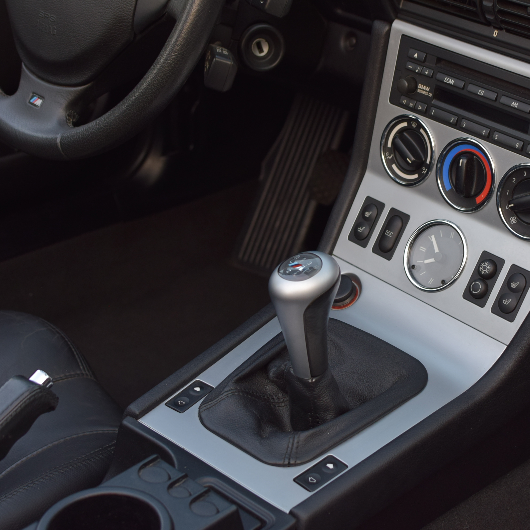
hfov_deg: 25.4
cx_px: 323
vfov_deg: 25.5
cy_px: 265
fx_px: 1172
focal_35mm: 68
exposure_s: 1/100
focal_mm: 35
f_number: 5
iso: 400
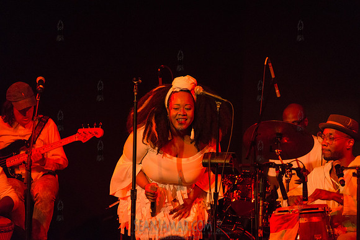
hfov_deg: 10.3
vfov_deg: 6.9
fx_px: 2000
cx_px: 180
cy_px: 120
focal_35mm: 200
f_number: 2.8
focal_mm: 200
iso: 4000
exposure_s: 1/320
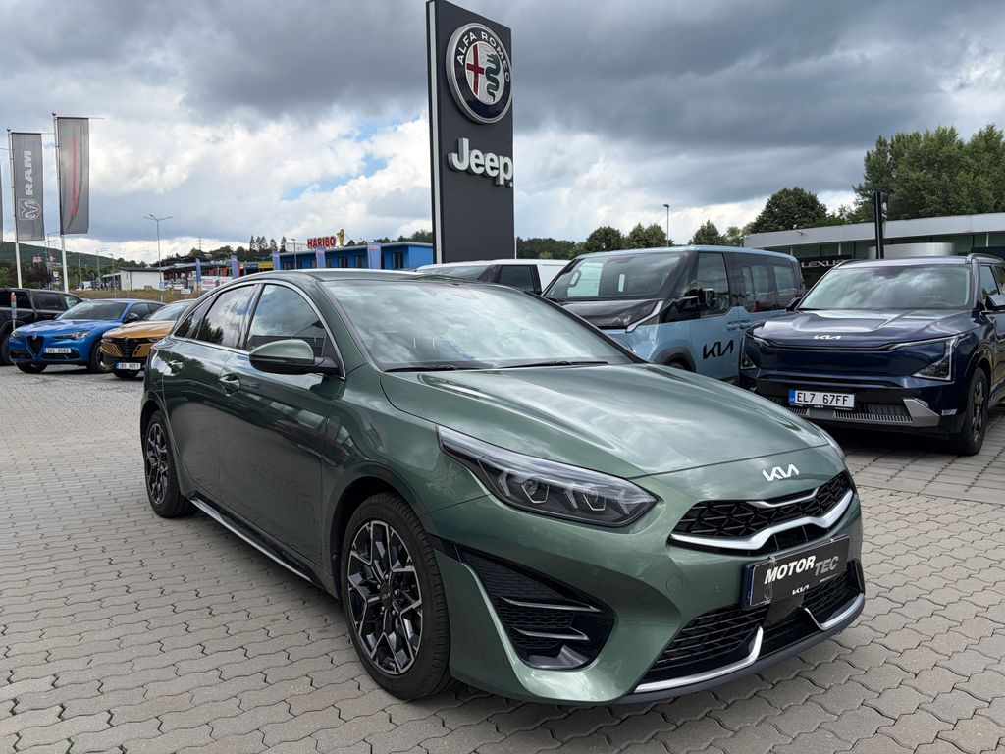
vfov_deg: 53.1
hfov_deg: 67.3
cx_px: 502
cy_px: 377
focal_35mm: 26
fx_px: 755
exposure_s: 1/1953
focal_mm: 5.96
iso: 50
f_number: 1.6
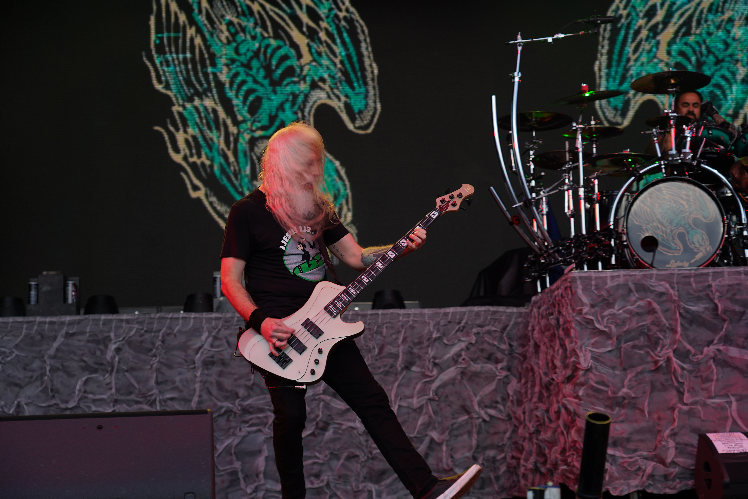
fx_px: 1392
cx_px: 374
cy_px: 250
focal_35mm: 67
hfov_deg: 30.1
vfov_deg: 20.3
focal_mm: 67
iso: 100
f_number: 4.5
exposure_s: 1/100
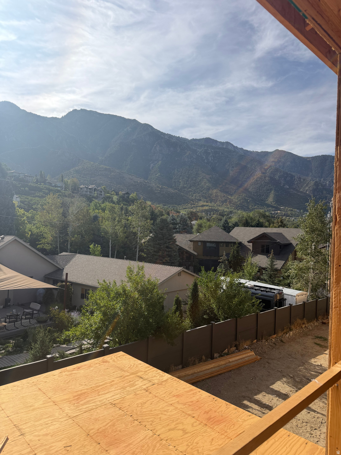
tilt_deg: -0.5
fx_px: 315
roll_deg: -1.7
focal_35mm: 24
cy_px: 228
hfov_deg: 56.8
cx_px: 170
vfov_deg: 71.6
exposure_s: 1/3425
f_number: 1.78
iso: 100
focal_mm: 6.76
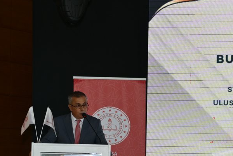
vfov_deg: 11.1
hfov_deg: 16.4
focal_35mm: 123
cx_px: 213
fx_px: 796
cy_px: 151
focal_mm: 36
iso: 100
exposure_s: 1/200
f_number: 2.8
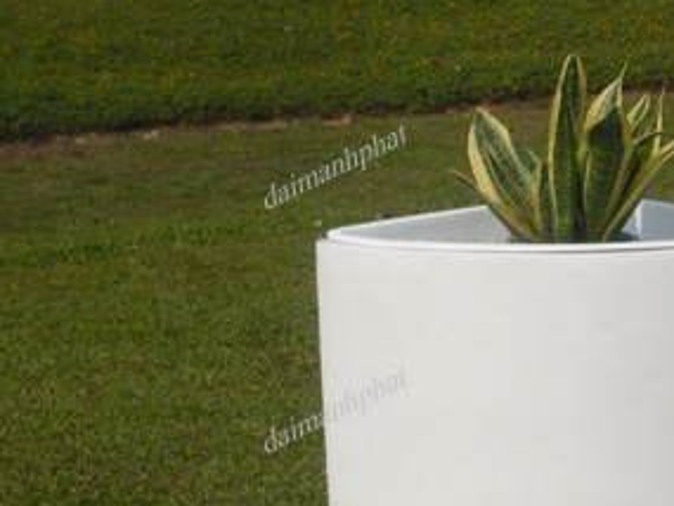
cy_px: 435
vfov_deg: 14.5
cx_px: 586
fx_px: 1967
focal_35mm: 101
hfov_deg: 19.1
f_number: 8
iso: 100
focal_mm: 5.8
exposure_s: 1/400
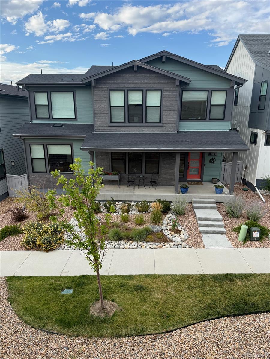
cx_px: 135
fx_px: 250
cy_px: 180
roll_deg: -0.3
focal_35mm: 24
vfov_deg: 71.6
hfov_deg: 56.8
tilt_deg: -15.3
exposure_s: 1/1292
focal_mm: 6.76
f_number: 1.78
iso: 80
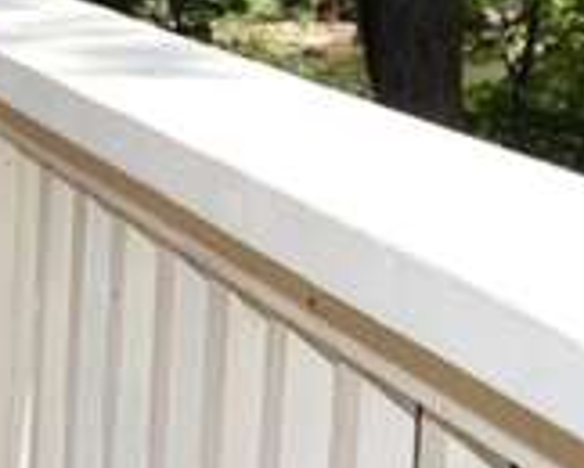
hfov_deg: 12.6
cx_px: -797
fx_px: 2077
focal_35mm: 120
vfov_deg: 12.7
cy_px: -36
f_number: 6.3
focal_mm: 18
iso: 100
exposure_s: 1/160
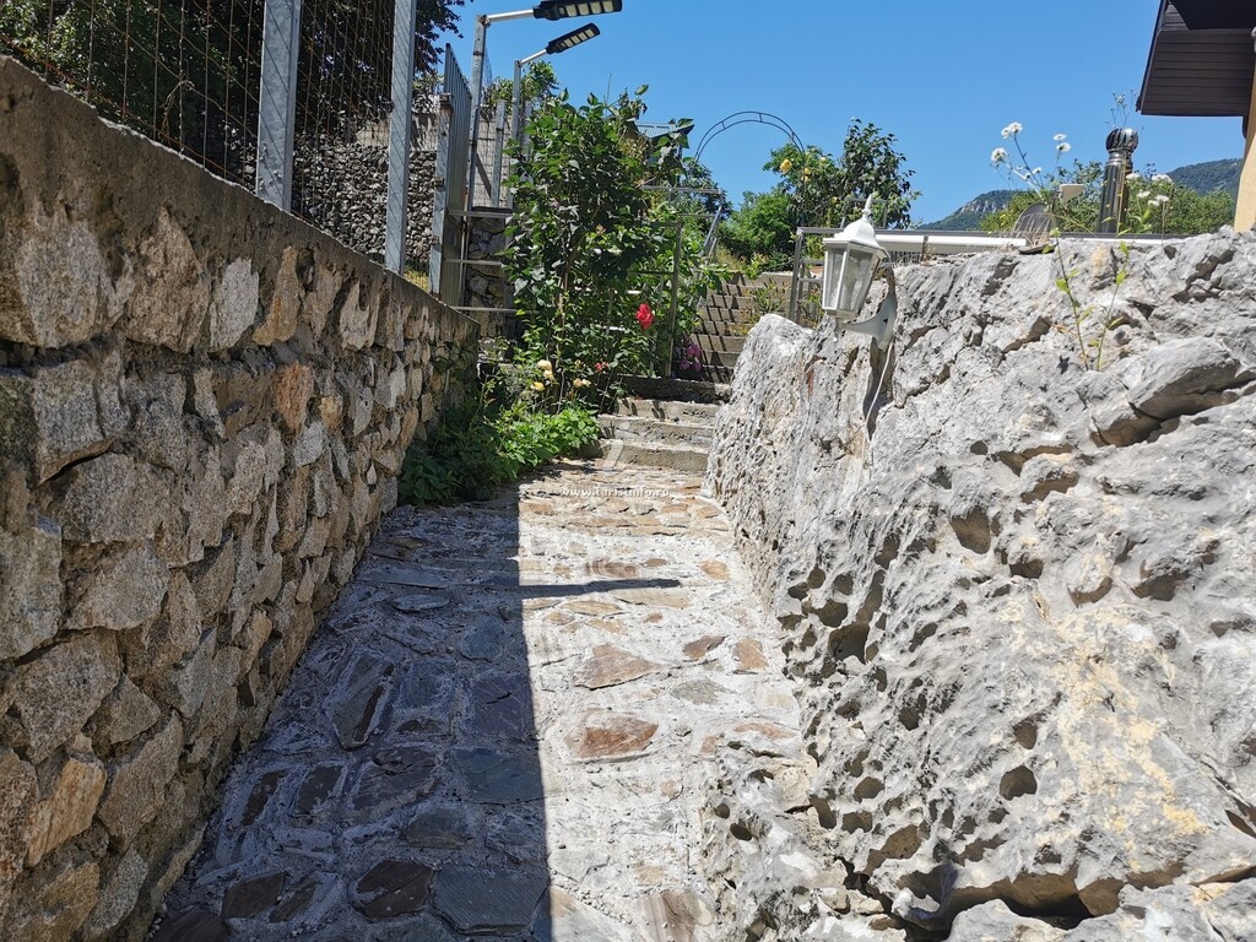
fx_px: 980
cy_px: 471
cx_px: 628
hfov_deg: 65.3
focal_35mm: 27
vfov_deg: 51.4
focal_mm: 5.56
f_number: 1.6
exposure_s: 1/3937
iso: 50
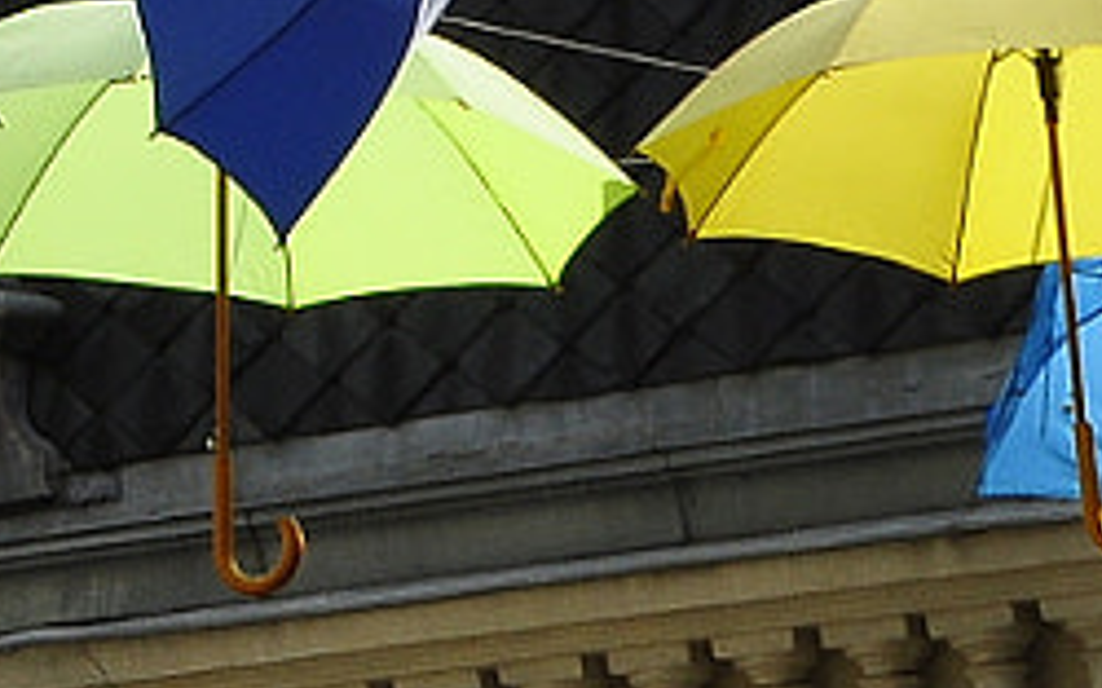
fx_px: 16128
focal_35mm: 537
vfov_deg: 2.4
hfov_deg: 3.8
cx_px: -2363
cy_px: -734
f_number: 16
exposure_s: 1/125
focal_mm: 55
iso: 200
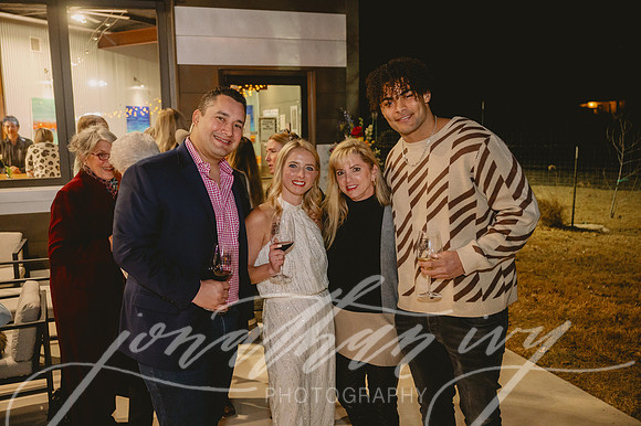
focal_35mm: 33
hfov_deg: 57.3
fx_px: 587
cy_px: 213
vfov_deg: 39.9
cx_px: 320
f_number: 3.2
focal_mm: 33
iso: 4000
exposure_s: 1/100
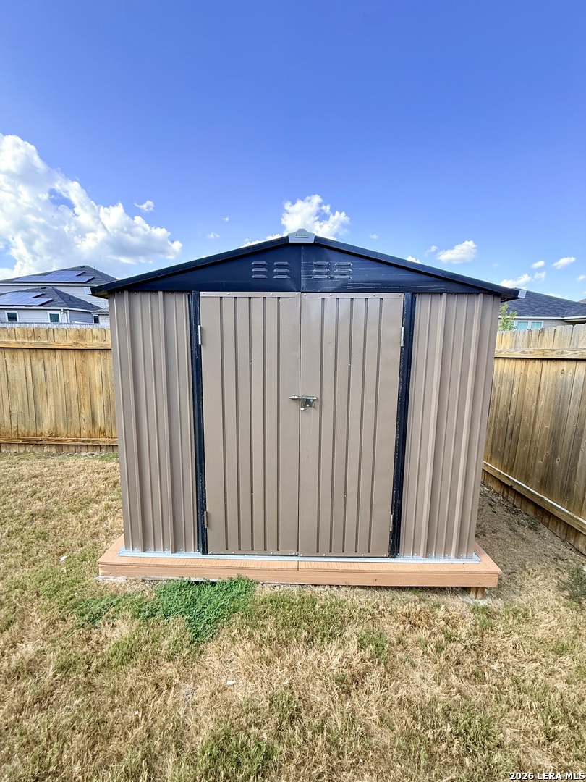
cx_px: 293
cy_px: 391
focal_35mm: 14
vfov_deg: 102.1
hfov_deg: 85.7
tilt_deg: -9.4
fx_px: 316
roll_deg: -1.3
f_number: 2.2
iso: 64
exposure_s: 1/458
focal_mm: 2.22
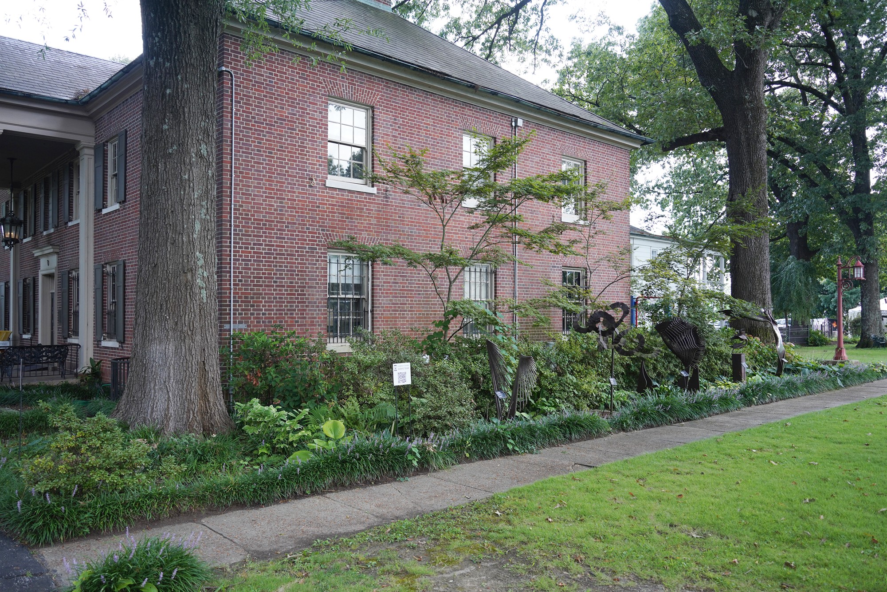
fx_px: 690
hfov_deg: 65.5
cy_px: 296
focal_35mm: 28
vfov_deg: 46.4
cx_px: 444
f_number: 4
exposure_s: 1/100
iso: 400
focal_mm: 28
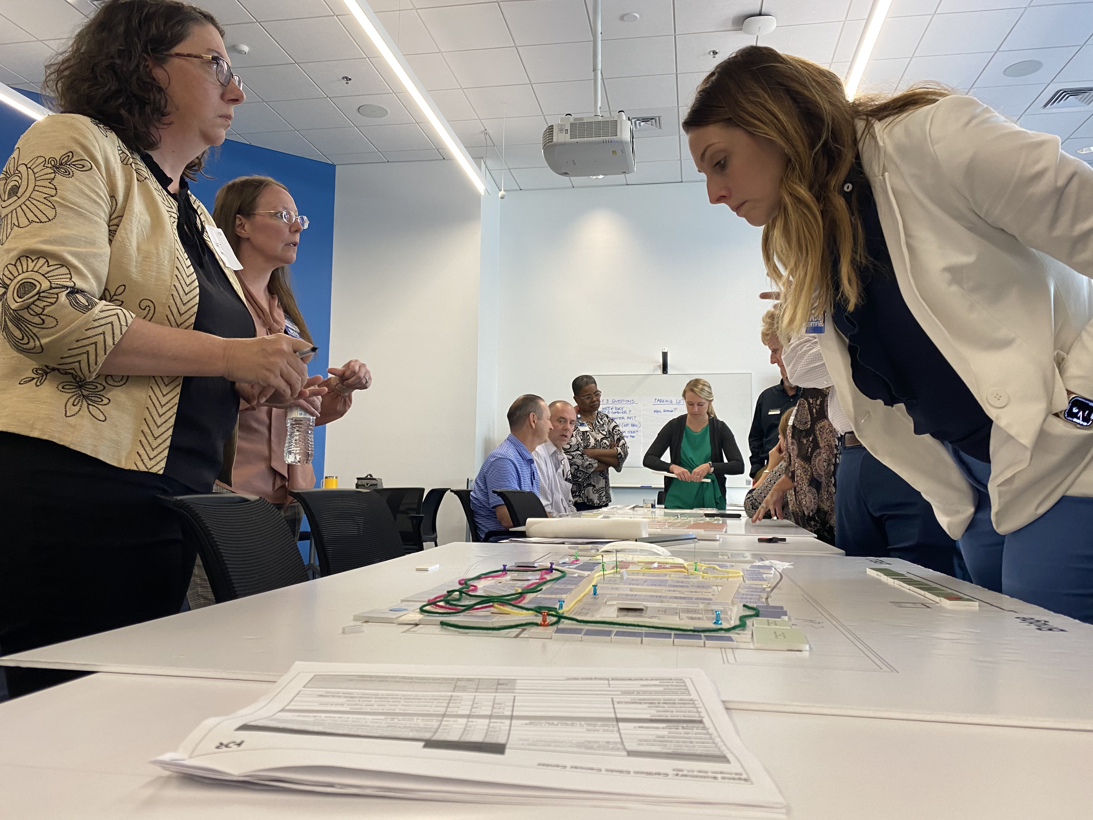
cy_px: 410
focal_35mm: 26
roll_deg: -0.3
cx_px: 546
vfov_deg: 53.1
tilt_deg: +6.2
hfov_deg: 67.3
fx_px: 821
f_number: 1.8
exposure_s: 1/60
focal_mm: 4.25
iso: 125
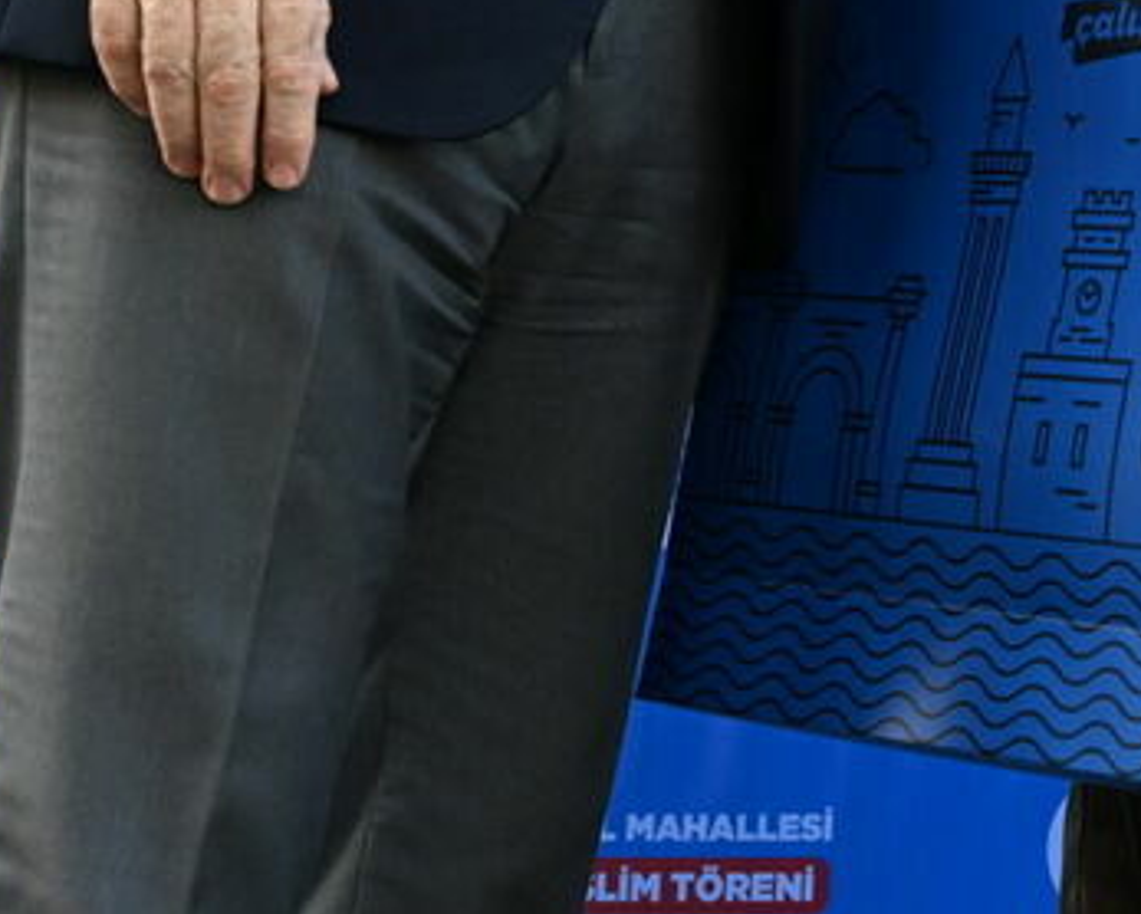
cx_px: 1588
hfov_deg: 13.6
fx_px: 4561
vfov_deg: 11.0
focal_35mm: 135
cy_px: -485
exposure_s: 1/320
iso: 800
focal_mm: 39
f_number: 5.6
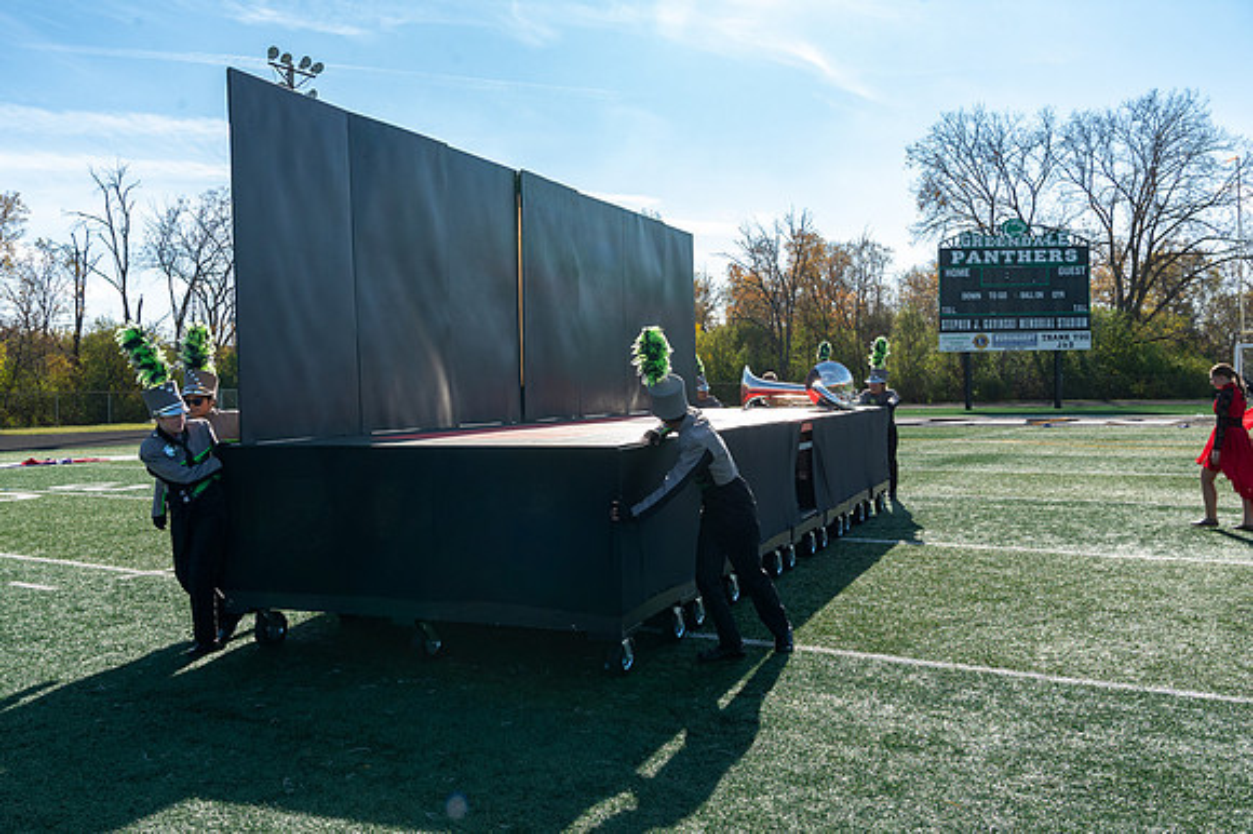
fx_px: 1215
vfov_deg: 37.9
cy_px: 411
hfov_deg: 54.5
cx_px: 569
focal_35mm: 35
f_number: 9
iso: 400
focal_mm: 32
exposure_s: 1/640
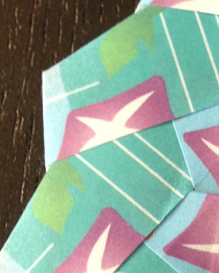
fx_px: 867
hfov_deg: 12.7
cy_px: 253
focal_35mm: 107
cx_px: 432
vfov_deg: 17.6
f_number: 2.4
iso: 100
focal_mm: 4.13
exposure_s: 1/20
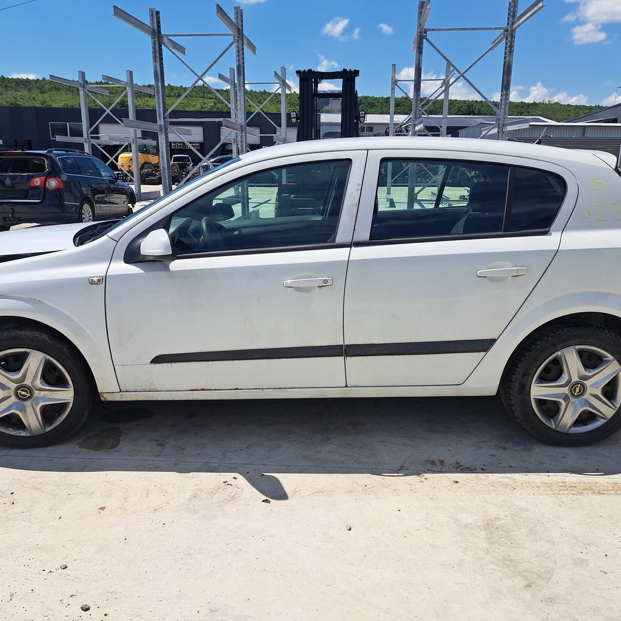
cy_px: 314
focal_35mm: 29
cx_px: 289
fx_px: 589
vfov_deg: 55.6
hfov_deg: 55.6
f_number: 1.8
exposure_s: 1/1527
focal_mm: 5.23
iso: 50
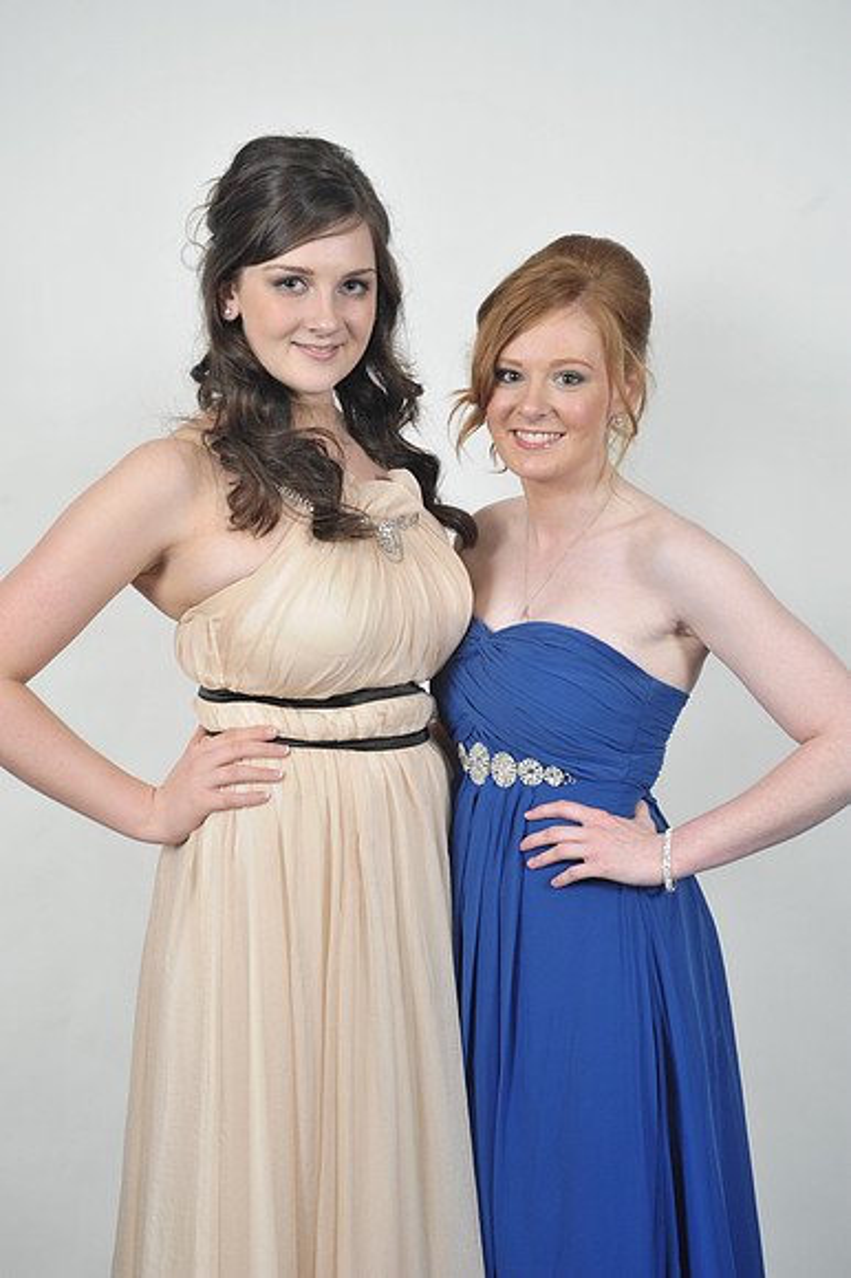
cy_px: 639
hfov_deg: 20.6
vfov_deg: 30.5
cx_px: 426
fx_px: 2343
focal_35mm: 66
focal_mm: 66
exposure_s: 1/160
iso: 1000
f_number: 7.1
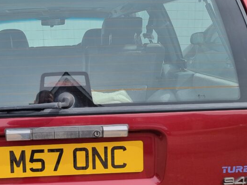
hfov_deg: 36.5
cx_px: 59
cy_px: 122
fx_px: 364
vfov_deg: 28.4
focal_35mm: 51
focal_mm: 5.4
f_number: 1.8
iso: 50
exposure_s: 1/1048
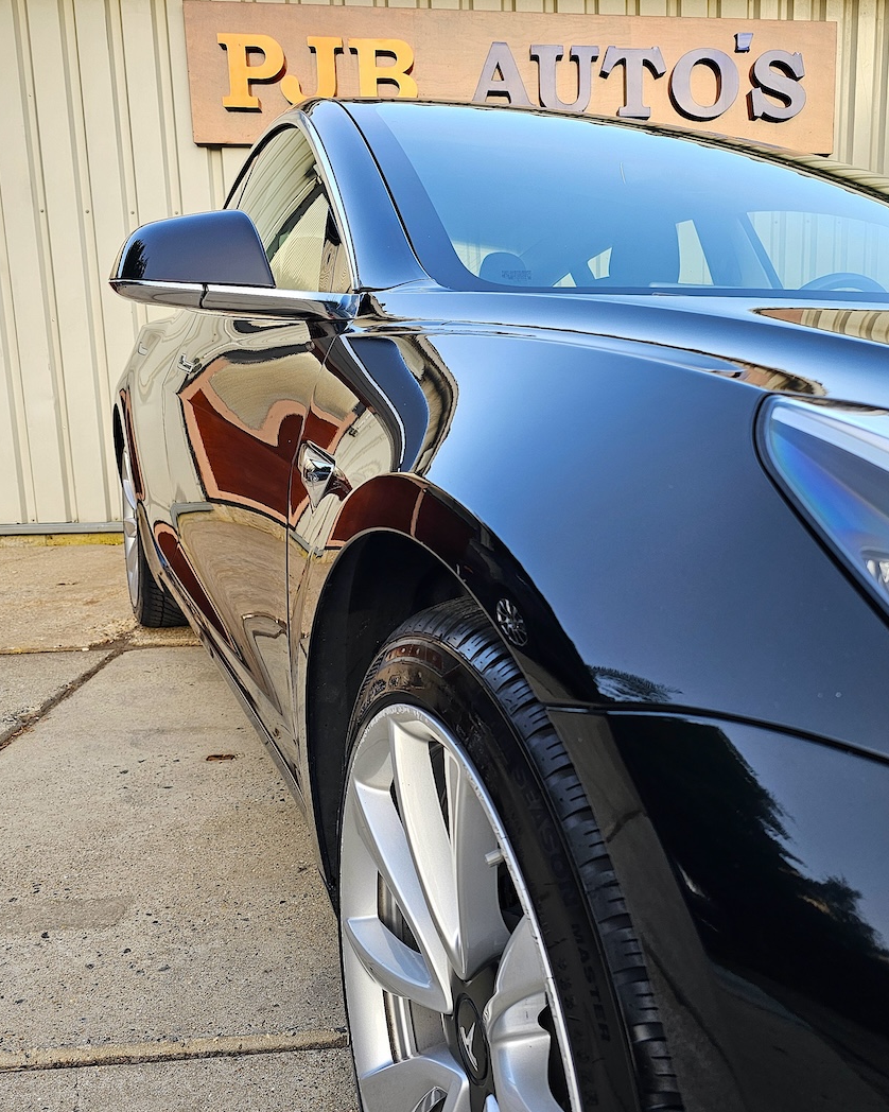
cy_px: 556
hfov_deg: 47.8
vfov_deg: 58.8
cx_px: 587
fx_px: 987
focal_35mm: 30
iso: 64
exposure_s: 1/180
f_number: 1.7
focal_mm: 6.3
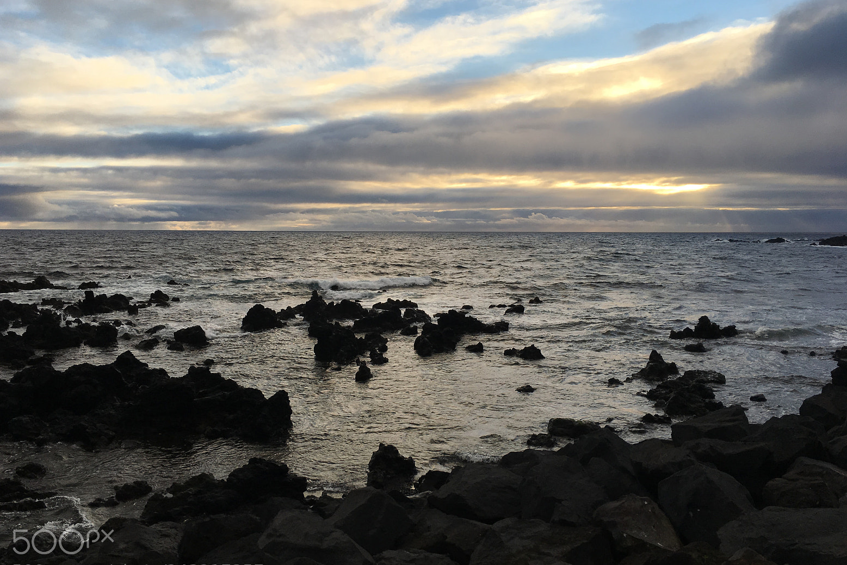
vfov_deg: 42.3
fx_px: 729
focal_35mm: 31
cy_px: 287
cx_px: 414
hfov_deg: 60.3
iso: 25
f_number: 2.2
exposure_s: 1/1099
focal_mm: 4.15
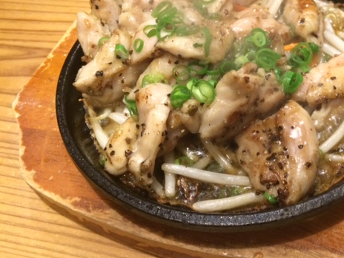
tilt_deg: -51.0
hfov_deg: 46.1
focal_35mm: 40
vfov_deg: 35.9
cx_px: 230
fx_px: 398
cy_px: 110
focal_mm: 4.15
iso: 320
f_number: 2.2
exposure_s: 1/17
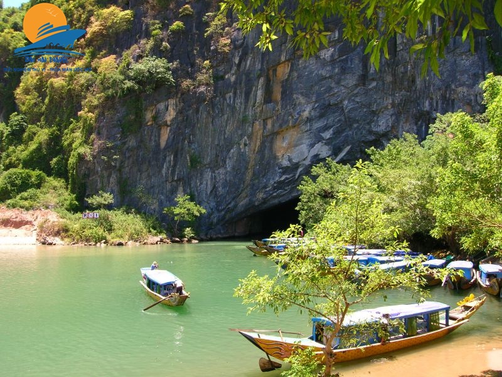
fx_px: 493
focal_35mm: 34
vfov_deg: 41.8
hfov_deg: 54.0
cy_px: 188
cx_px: 251
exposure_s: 1/94.1
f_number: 4.9
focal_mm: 5.7
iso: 50
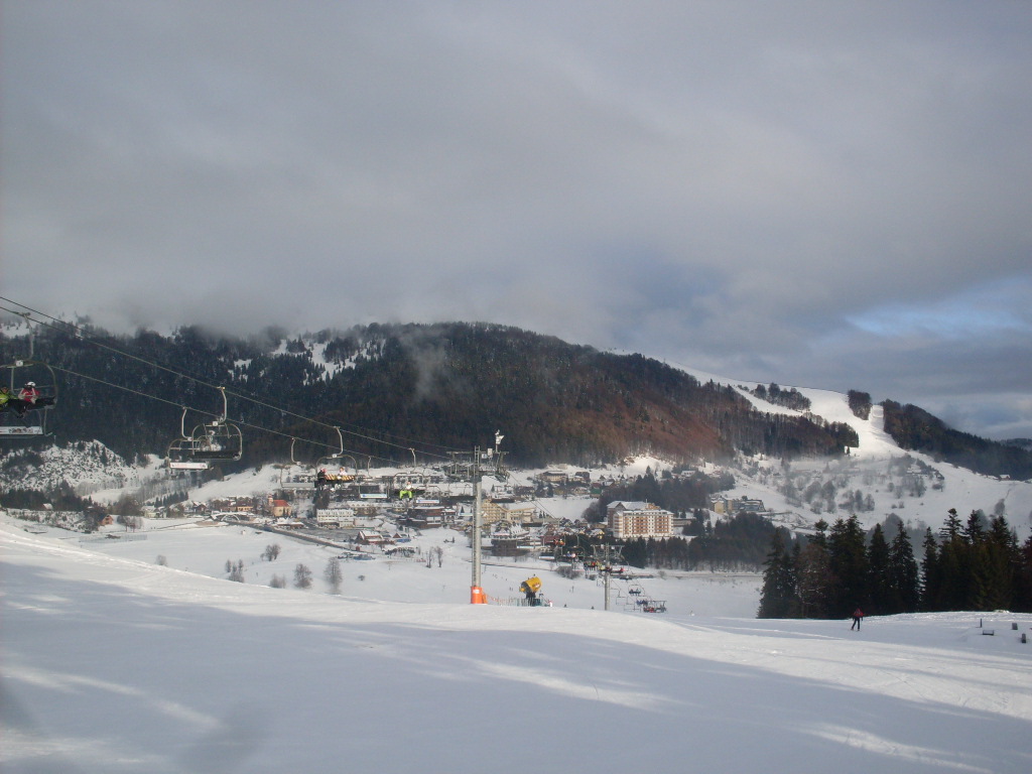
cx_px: 516
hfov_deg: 49.0
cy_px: 387
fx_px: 1133
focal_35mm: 38
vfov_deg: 37.7
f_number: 8.4
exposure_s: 1/250
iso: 80
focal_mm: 6.3
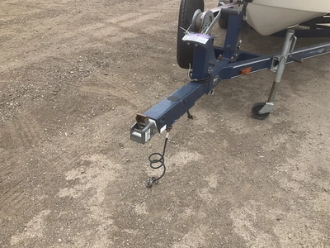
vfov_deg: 48.2
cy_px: 124
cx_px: 165
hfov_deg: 61.7
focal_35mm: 29
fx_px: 276
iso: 25
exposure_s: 1/739
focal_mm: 3
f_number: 1.8
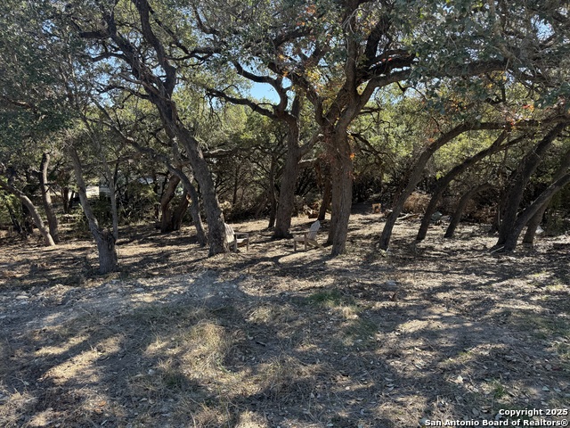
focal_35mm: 24
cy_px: 214
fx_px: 395
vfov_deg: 56.8
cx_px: 285
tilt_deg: -7.2
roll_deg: -1.5
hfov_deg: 71.6
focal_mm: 6.76
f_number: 1.78
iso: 100
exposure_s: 1/637
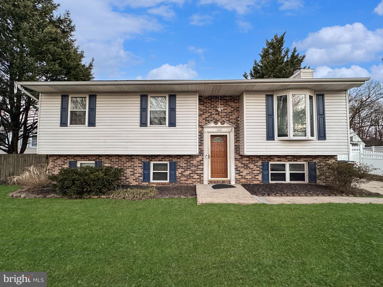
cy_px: 144
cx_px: 192
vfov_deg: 85.7
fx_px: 155
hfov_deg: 102.1
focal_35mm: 14
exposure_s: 1/99
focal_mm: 2.22
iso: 200
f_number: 2.2
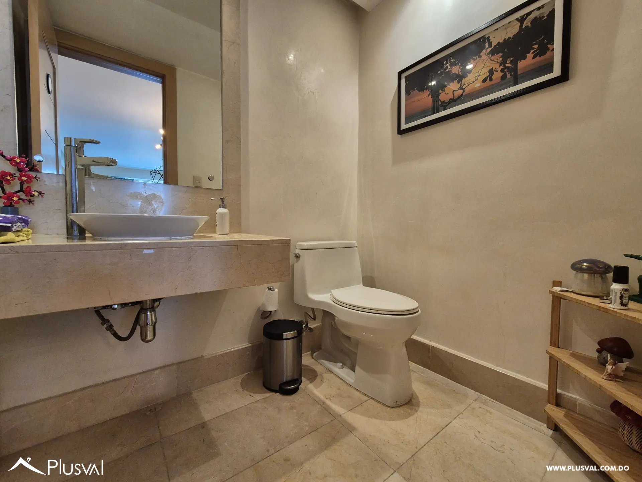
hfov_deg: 106.2
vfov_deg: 89.9
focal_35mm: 13
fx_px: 241
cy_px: 241
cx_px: 321
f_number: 2.2
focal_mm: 2.2
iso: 400
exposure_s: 1/60
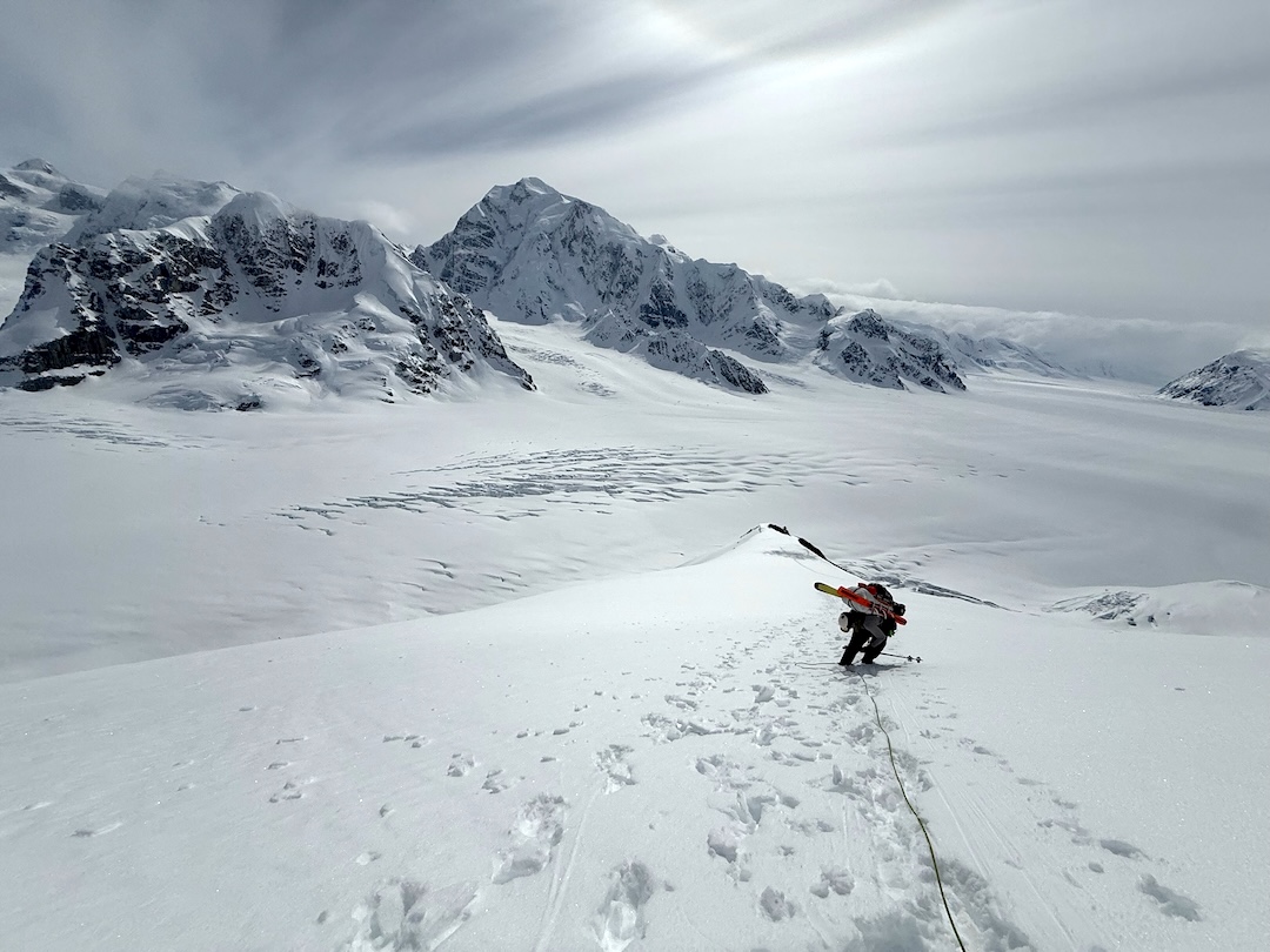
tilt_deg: -18.0
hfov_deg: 102.1
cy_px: 476
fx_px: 514
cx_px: 635
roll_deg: -3.8
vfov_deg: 85.7
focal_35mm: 14
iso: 64
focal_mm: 2.22
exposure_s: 1/27778
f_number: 2.2
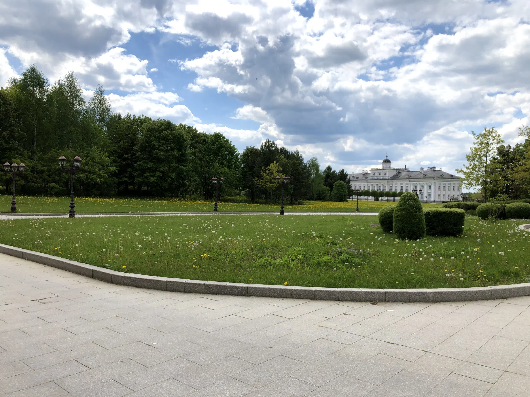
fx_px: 429
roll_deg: -1.3
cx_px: 265
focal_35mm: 28
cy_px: 198
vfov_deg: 49.7
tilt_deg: -1.0
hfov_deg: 63.4
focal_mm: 4
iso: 20
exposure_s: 1/3247
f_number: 1.8
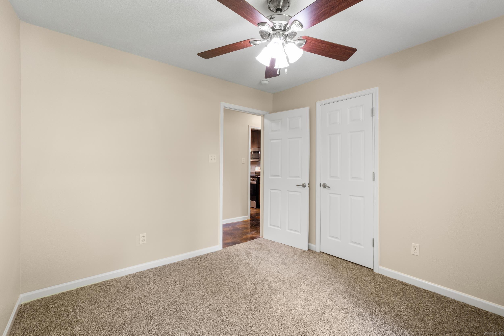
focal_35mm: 16
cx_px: 252
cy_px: 168
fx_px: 220
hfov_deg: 97.6
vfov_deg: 74.6
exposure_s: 1/1.67
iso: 200
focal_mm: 10.5
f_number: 9
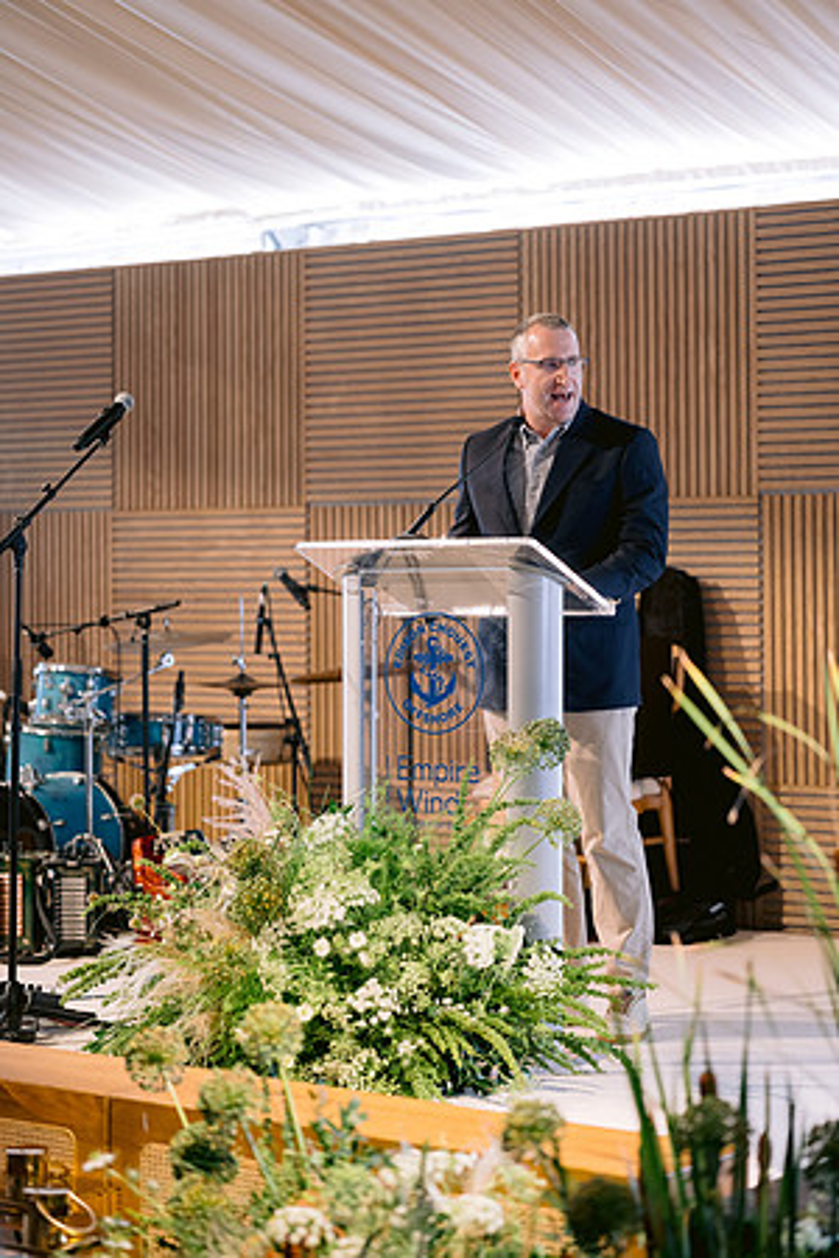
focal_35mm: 85
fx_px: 2971
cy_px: 629
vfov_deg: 23.9
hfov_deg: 16.1
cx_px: 420
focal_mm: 85
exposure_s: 1/160
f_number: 2
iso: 800
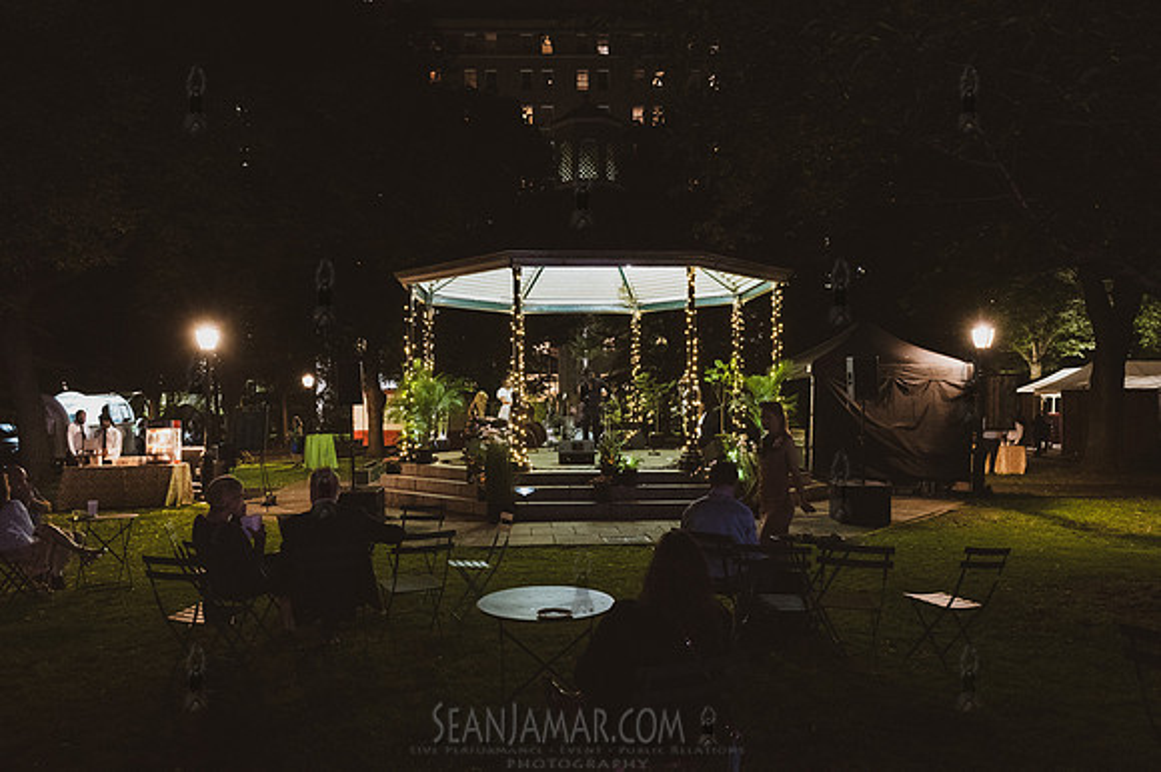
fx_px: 829
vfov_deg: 49.9
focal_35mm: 26
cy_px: 413
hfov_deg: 69.9
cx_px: 540
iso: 6400
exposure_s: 1/125
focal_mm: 24
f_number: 3.5
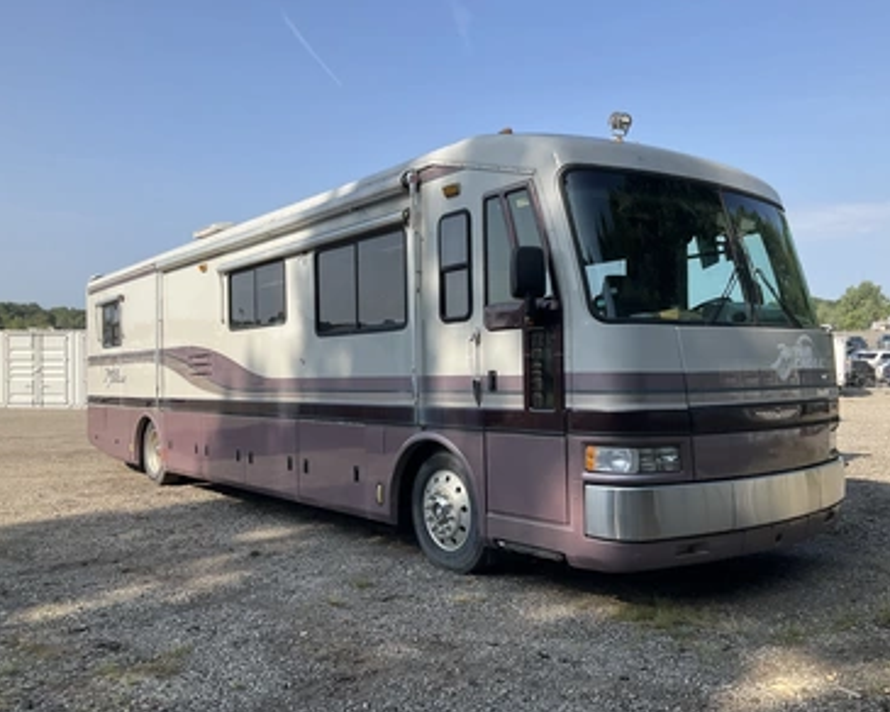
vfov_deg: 47.1
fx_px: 817
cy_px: 363
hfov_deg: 57.2
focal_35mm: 31
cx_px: 466
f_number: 1.8
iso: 25
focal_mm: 3
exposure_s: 1/1168
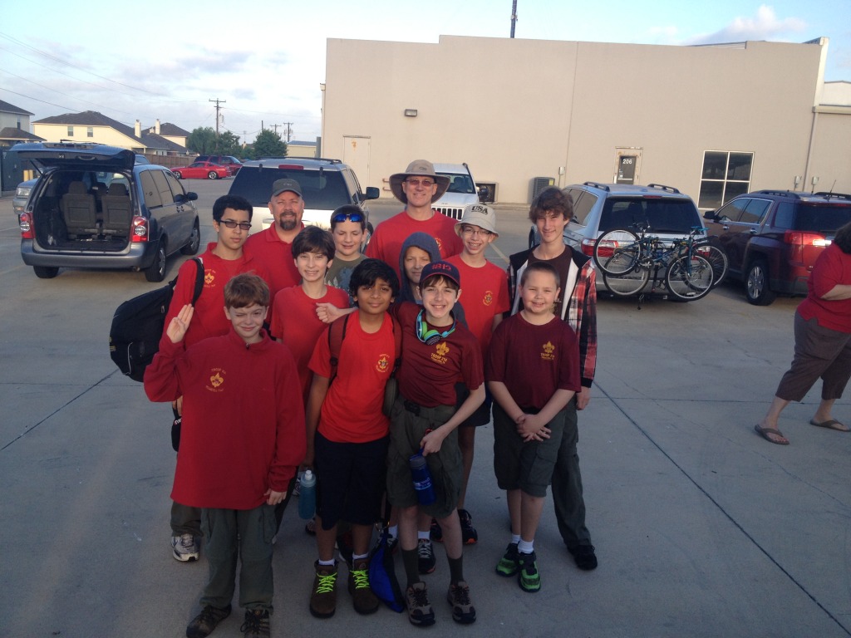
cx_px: 426
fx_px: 860
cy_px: 319
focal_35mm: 35
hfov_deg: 52.6
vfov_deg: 40.7
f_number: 2.4
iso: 50
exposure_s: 1/375
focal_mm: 4.28
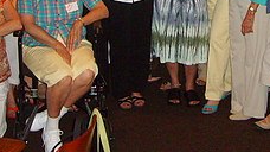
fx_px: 651
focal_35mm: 91
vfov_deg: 12.9
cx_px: 191
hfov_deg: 23.3
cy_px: -42
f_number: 2.8
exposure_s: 1/45
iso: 253
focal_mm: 5.8
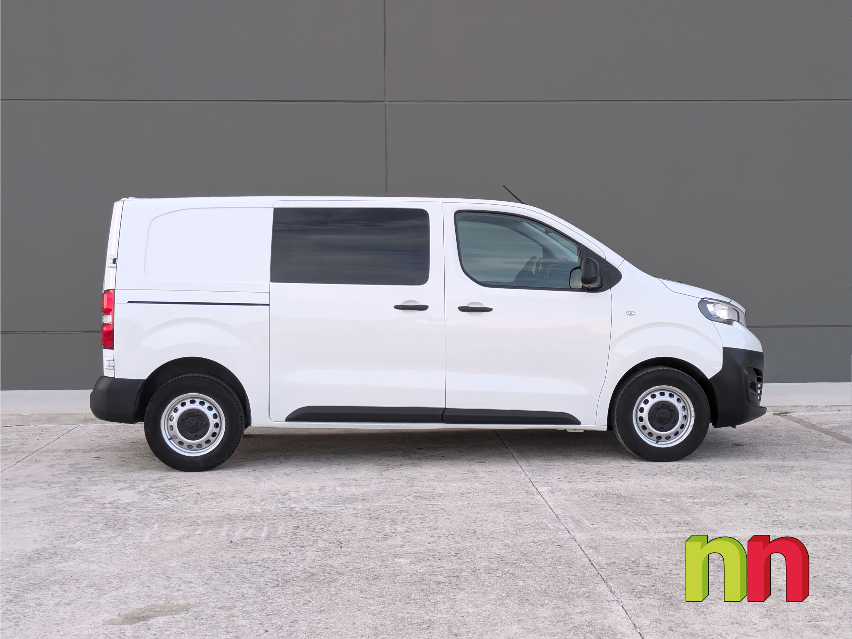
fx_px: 591
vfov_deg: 56.8
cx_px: 426
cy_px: 320
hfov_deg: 71.6
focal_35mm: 24
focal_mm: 6.86
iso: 80
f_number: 1.8
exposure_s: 1/3200
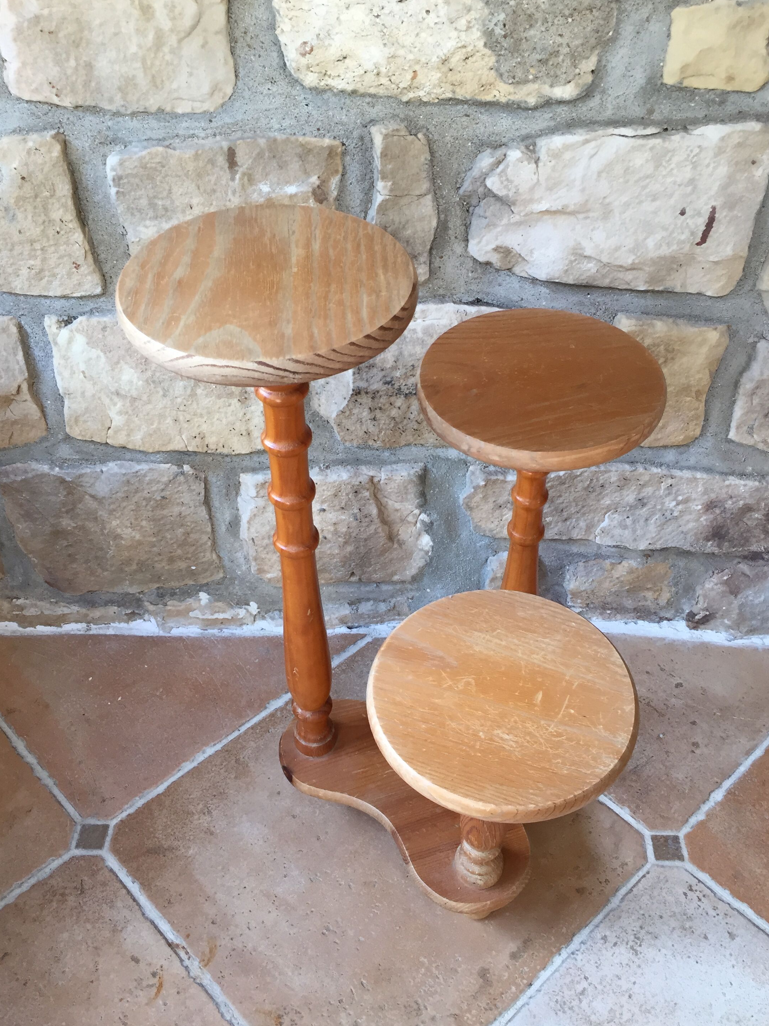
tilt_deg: -42.7
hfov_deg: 42.9
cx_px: 396
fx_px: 977
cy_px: 512
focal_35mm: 33
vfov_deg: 55.4
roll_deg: +3.1
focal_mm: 4.15
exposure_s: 1/33
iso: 32
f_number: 2.2
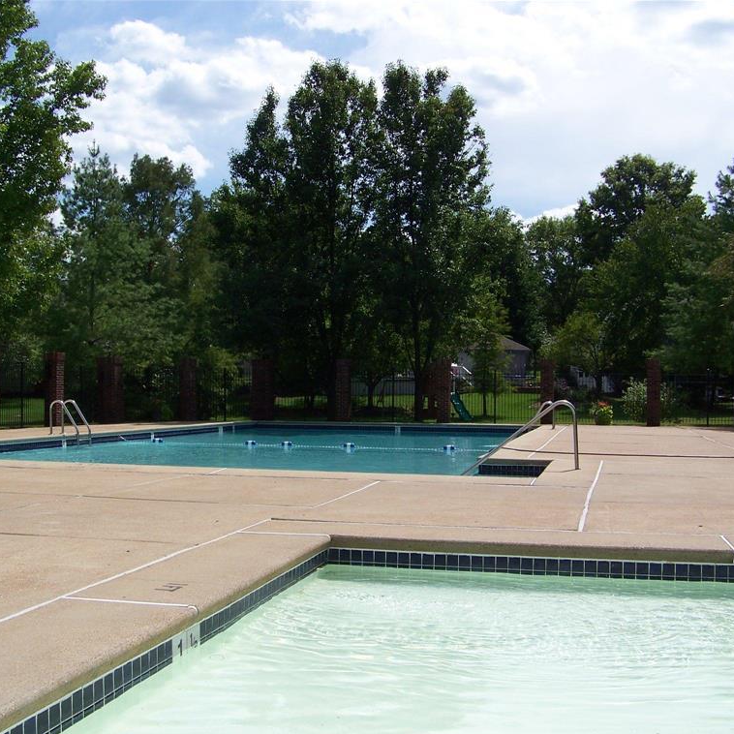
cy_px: 371
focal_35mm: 43
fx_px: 1032
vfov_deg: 39.2
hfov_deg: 39.0
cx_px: 304
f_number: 4
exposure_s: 1/800
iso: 64
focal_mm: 5.85
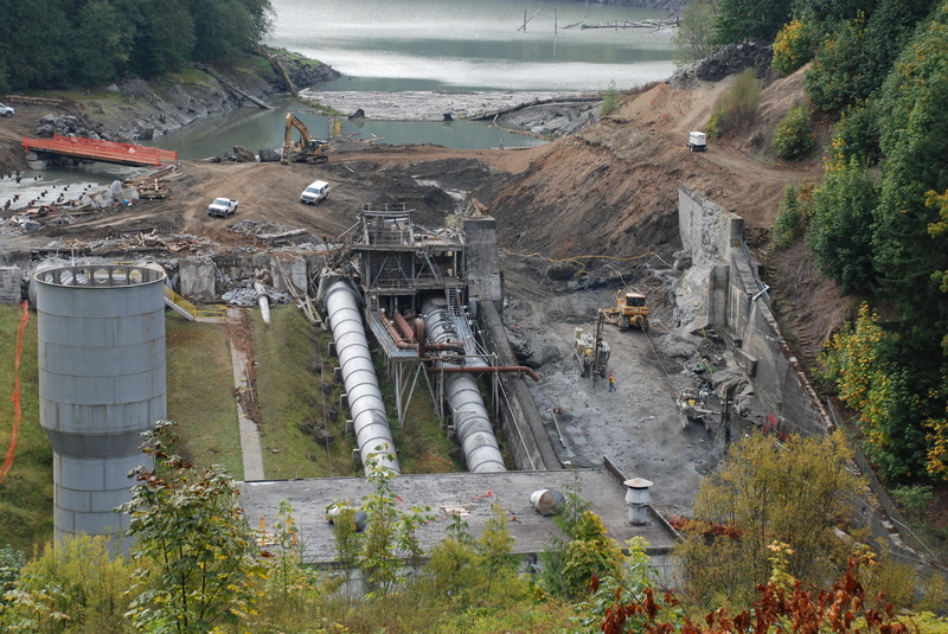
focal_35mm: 75
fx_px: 1977
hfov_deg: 27.0
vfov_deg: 18.2
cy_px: 317
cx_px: 474
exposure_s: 1/125
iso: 200
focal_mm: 50
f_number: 8
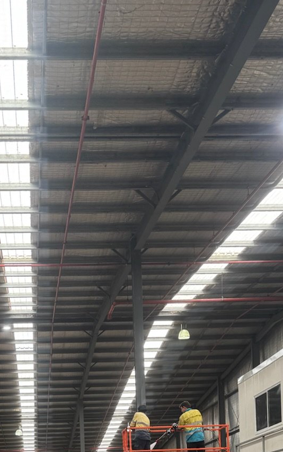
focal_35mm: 61
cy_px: 505
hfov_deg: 21.2
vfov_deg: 29.9
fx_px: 753
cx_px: 90
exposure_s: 1/171
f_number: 1.78
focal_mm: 6.76
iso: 64
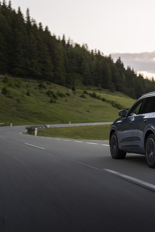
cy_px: 116
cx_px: 137
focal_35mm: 68
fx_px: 439
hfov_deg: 19.7
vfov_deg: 29.7
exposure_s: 1/20
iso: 500
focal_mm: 45
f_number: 5.6
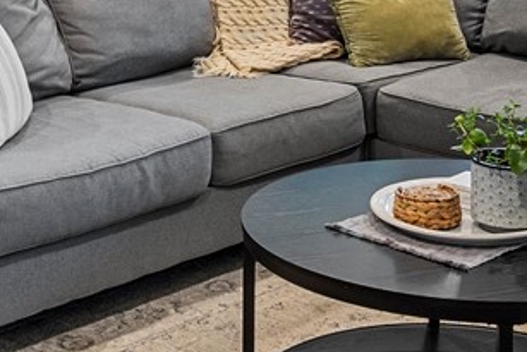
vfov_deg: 13.8
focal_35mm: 92
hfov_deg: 22.1
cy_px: -208
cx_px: 215
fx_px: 1347
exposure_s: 4
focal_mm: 13
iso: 125
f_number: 8
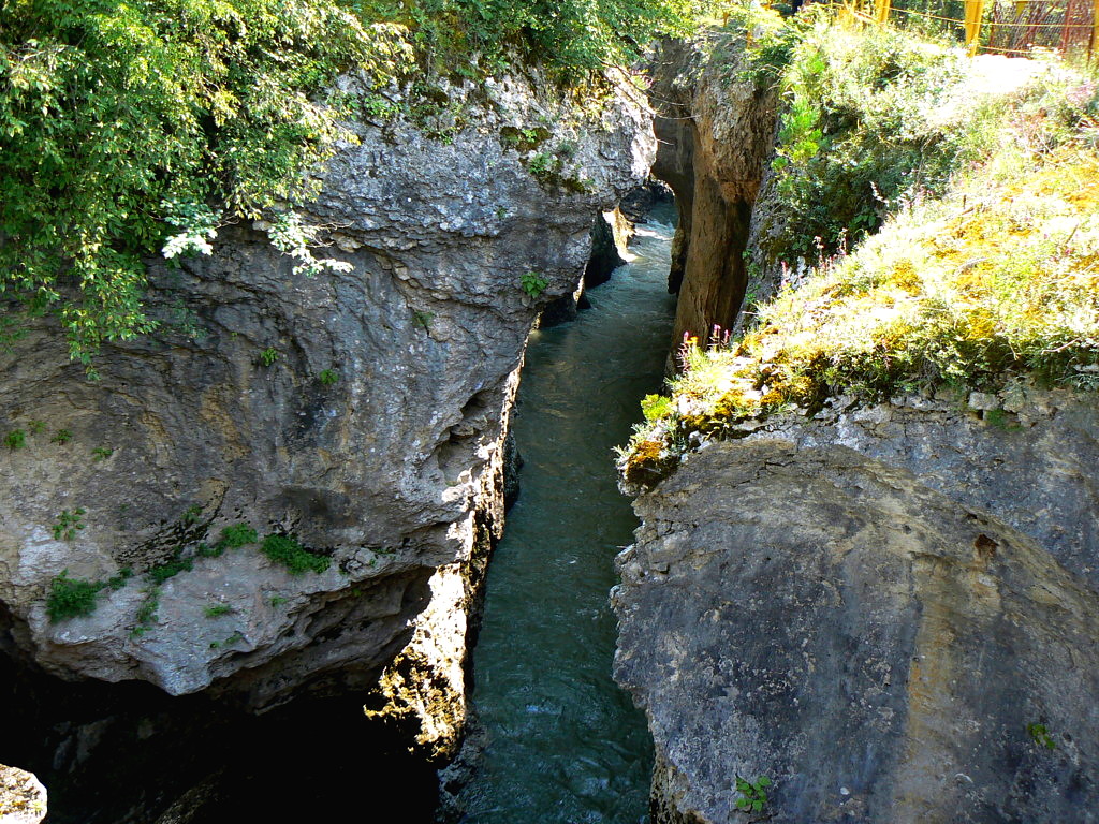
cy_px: 412
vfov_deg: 39.7
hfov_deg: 51.4
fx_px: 1143
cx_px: 550
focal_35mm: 36
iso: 80
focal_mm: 6
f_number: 4
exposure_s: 1/125
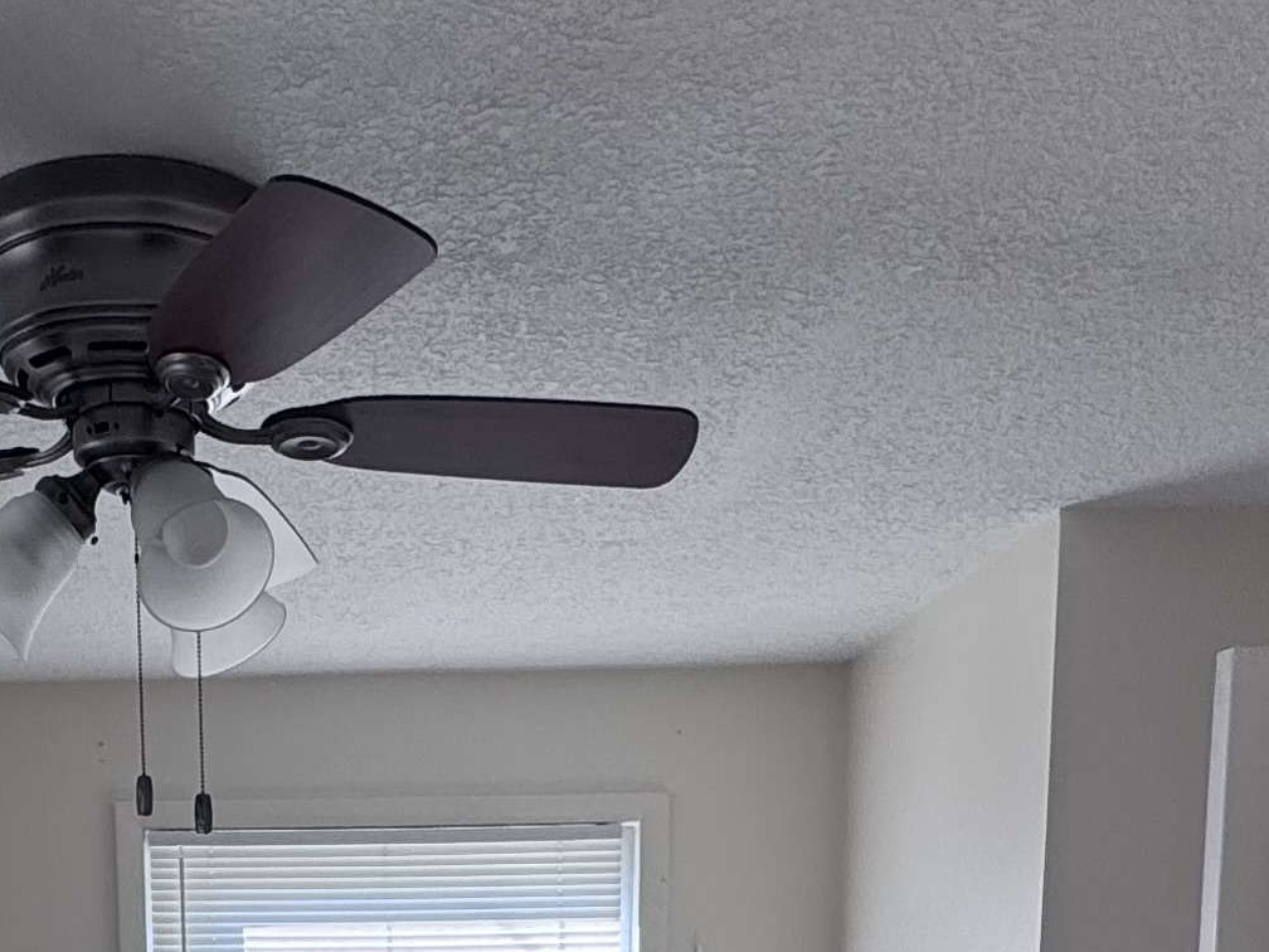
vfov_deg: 21.4
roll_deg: +1.0
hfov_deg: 33.6
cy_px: 1480
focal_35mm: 56
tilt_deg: -12.0
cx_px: 293
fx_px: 2053
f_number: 2.2
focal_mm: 2.22
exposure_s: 1/135
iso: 40
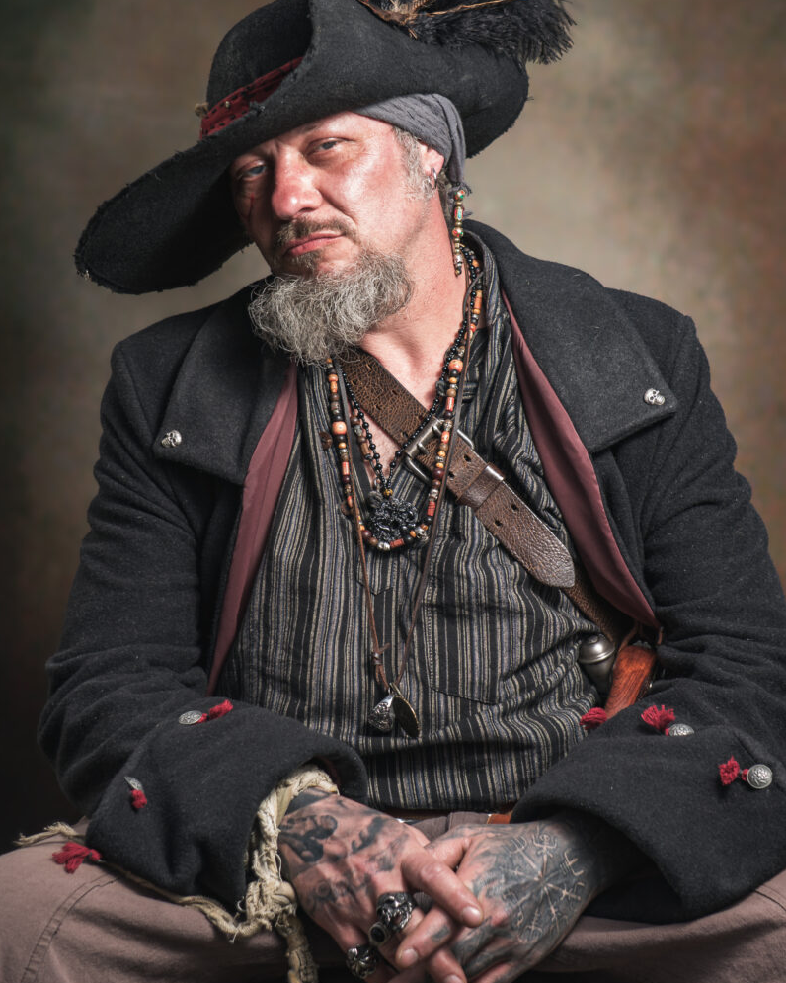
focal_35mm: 112
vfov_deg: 17.2
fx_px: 3257
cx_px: 392
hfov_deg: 13.8
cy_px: 460
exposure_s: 1/250
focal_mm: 66
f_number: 5
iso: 100
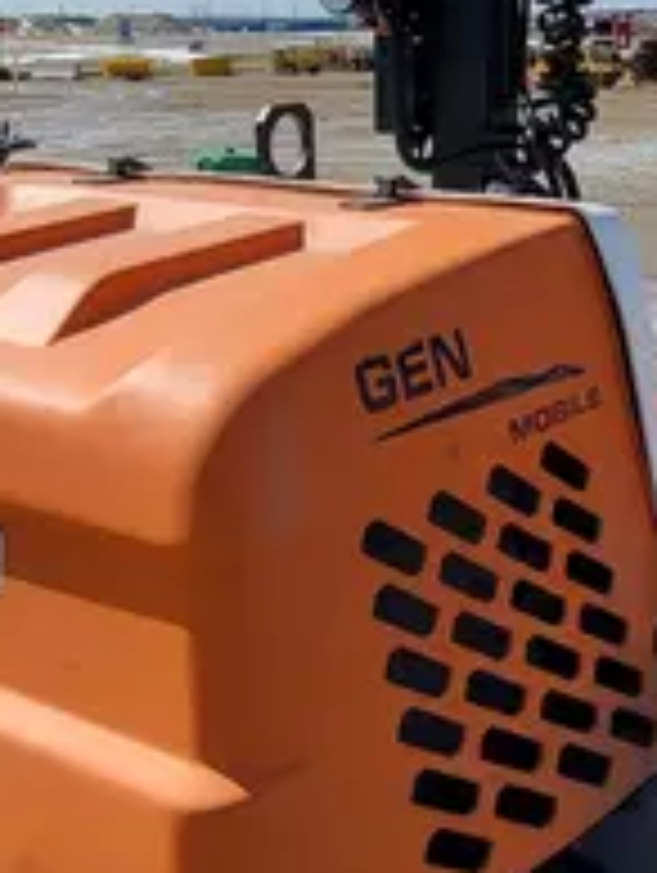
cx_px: 400
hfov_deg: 29.6
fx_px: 1237
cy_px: 412
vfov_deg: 38.9
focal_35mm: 49
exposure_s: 1/1129
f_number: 2.2
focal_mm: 1.74
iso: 32
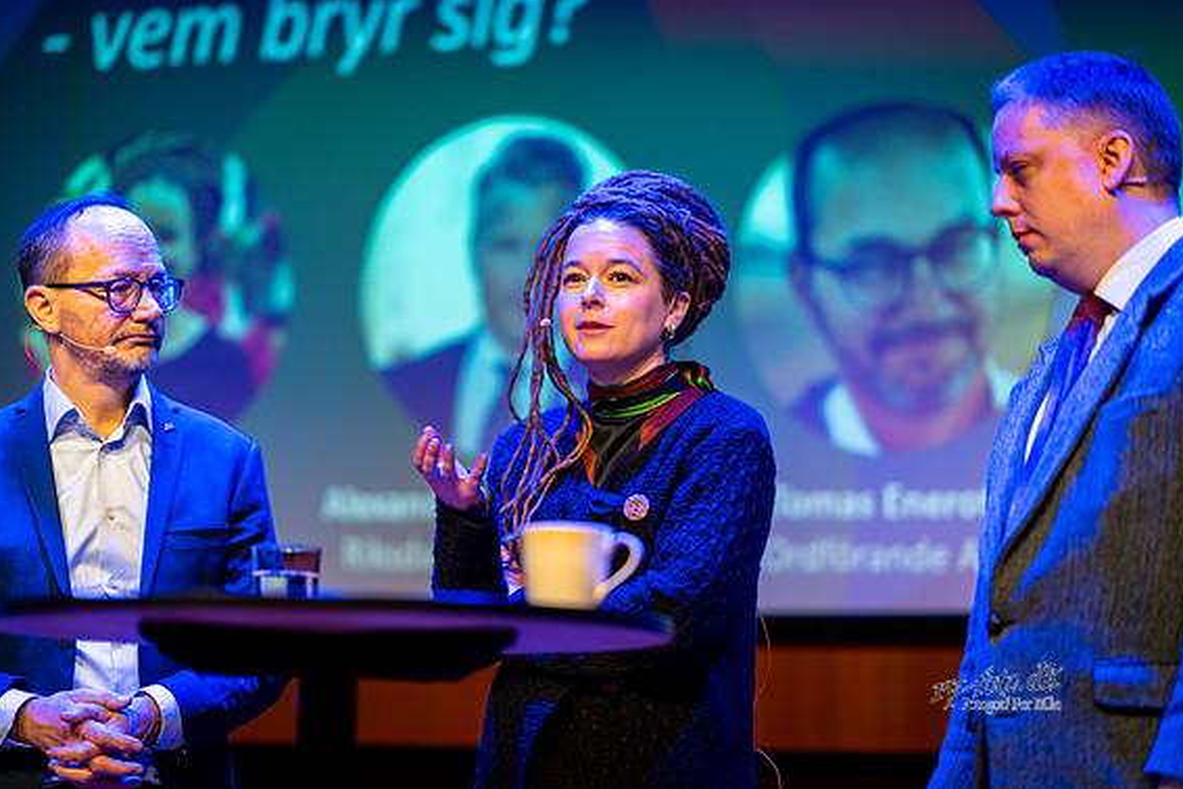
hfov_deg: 23.4
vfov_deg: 15.7
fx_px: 2859
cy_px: 387
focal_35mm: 87
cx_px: 597
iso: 500
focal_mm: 85
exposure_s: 1/200
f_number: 1.4
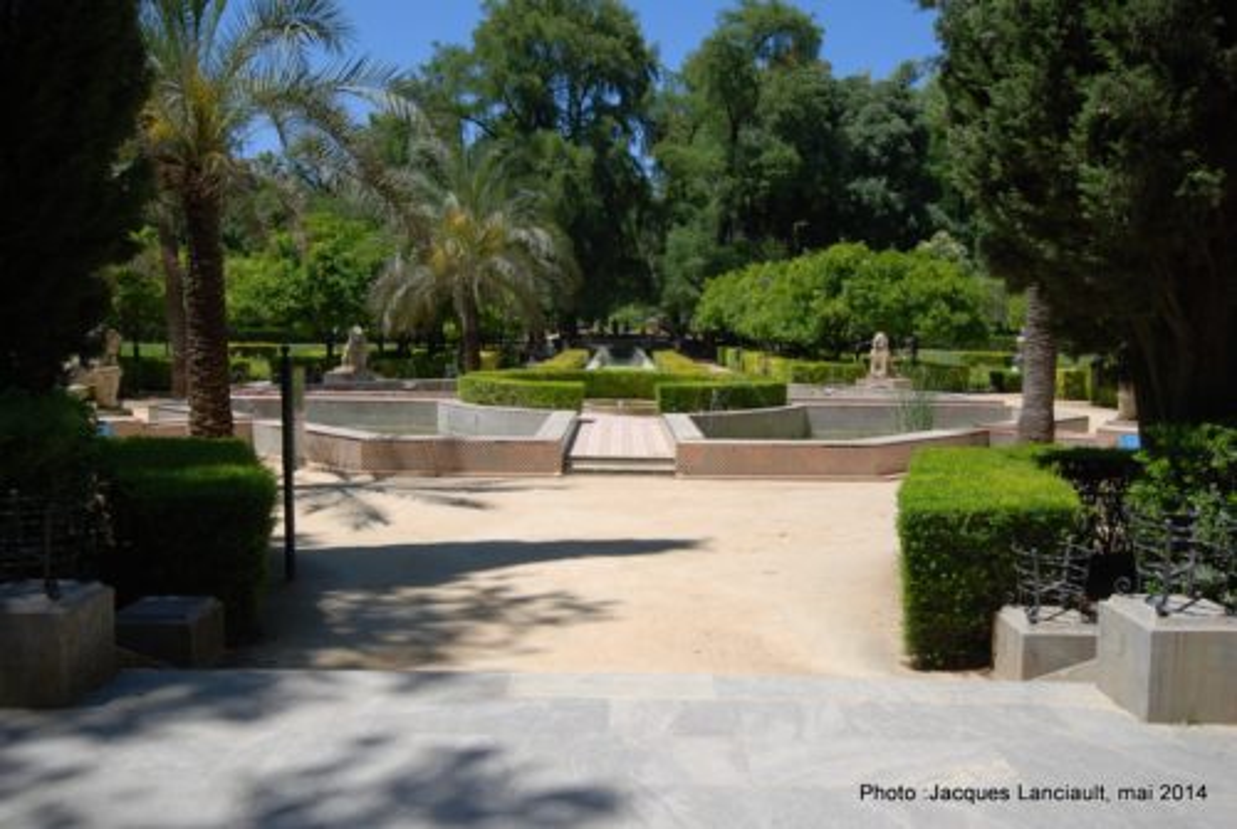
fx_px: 1032
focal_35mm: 30
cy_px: 414
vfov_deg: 43.7
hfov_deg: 61.9
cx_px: 618
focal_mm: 20
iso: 100
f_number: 8
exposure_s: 1/250
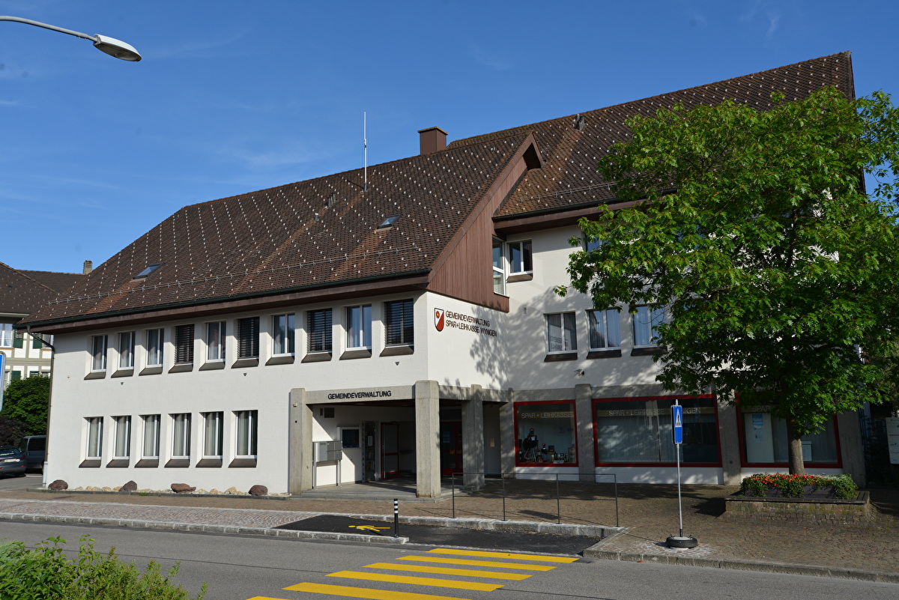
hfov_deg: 58.7
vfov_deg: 41.1
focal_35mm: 32
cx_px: 450
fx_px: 799
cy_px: 300
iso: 100
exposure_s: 1/320
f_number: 8
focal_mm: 32
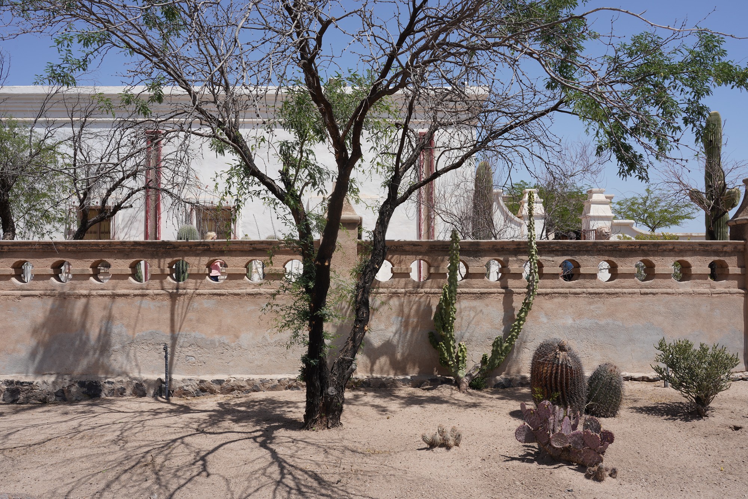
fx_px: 665
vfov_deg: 41.1
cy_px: 250
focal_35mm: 32
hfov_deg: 58.7
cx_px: 374
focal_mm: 32
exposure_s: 1/125
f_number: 14
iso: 100
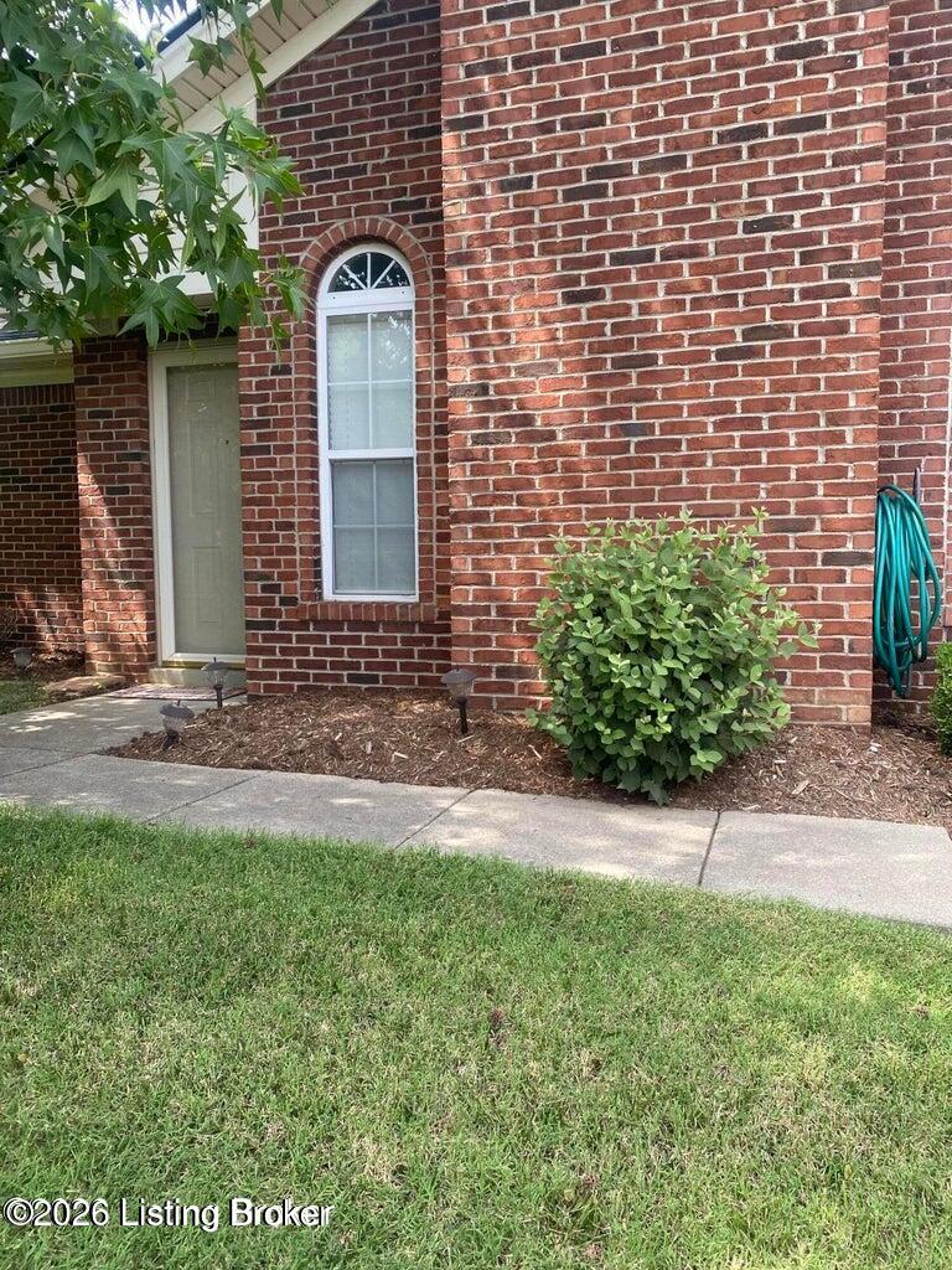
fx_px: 953
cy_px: 635
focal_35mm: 26
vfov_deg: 67.3
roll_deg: -0.3
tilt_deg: -5.3
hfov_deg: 53.1
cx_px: 476
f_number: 1.8
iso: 32
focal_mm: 4.25
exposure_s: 1/333
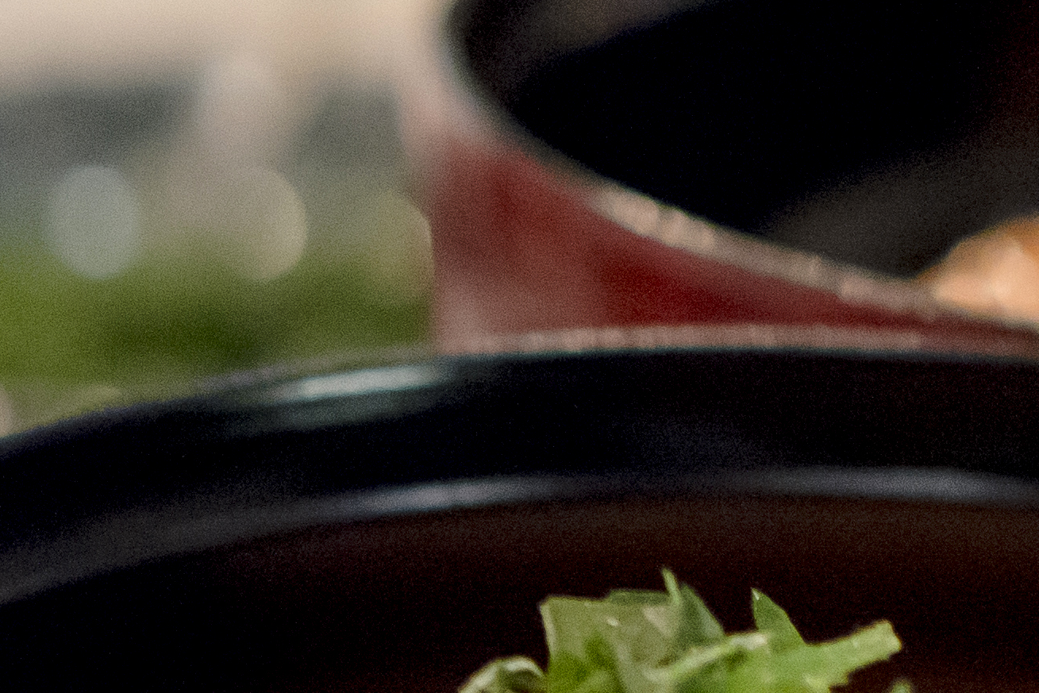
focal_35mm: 329
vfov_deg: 4.2
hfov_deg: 6.2
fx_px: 9496
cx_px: 1378
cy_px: -141
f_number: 3
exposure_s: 1/25
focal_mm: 60
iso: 1600
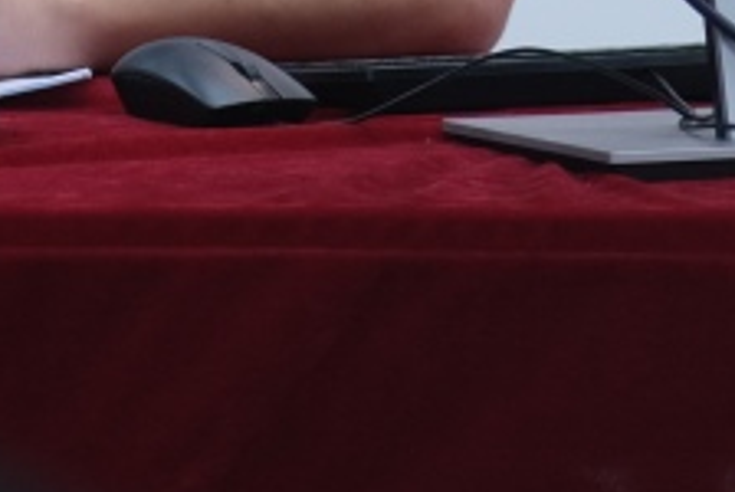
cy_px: -766
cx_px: 56
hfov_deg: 2.9
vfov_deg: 1.9
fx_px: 14474
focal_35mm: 708
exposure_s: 1/200
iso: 400
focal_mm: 85
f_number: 1.8
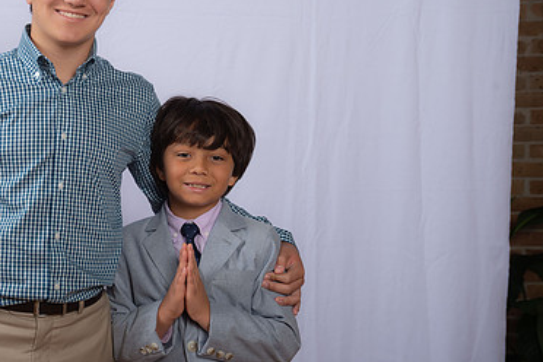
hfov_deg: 24.8
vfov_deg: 16.8
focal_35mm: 81
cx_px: 136
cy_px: 134
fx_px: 1222
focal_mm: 52
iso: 250
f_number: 8
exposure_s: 1/160
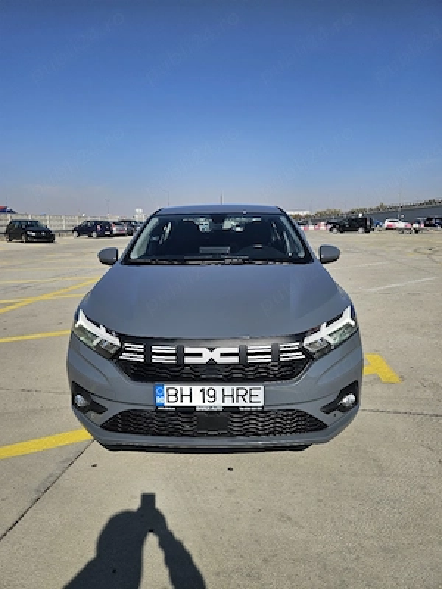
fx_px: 392
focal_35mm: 23
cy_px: 294
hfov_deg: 58.9
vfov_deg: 73.9
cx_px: 221
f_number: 1.8
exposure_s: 1/3333
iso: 25
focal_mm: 5.4
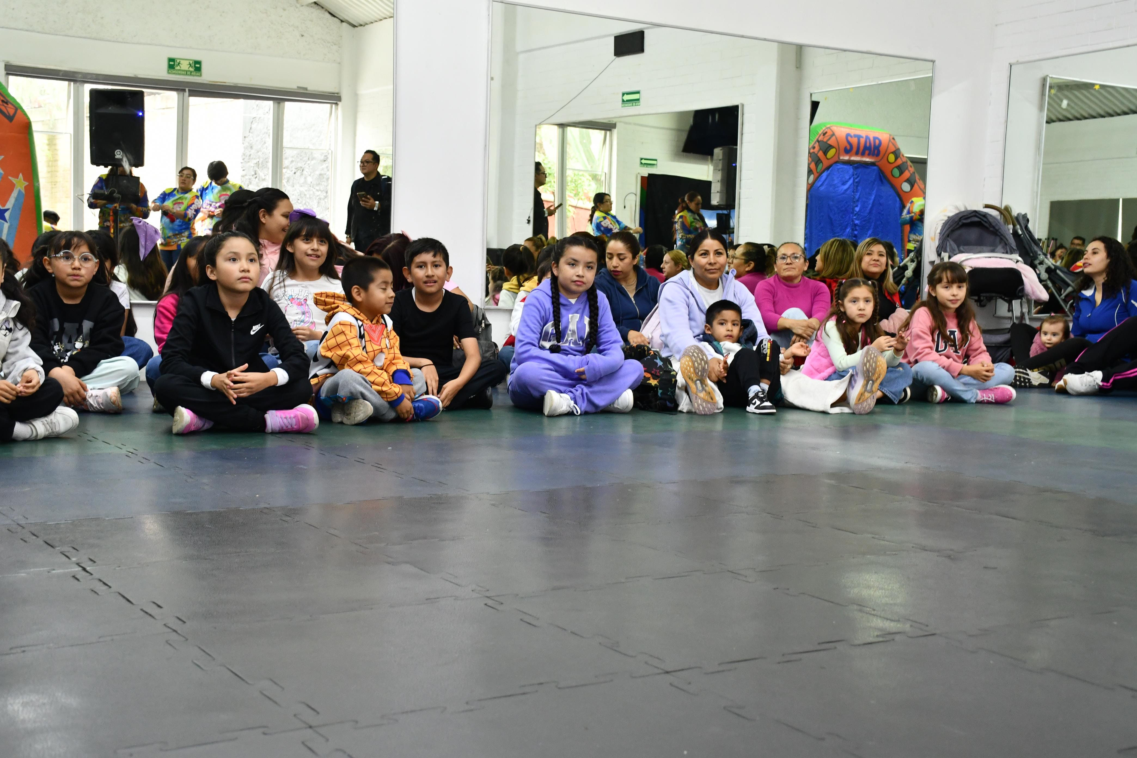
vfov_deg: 29.9
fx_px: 1421
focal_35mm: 45
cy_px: 379
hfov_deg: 43.6
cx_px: 568
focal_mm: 30
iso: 1250
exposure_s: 1/30
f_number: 6.3
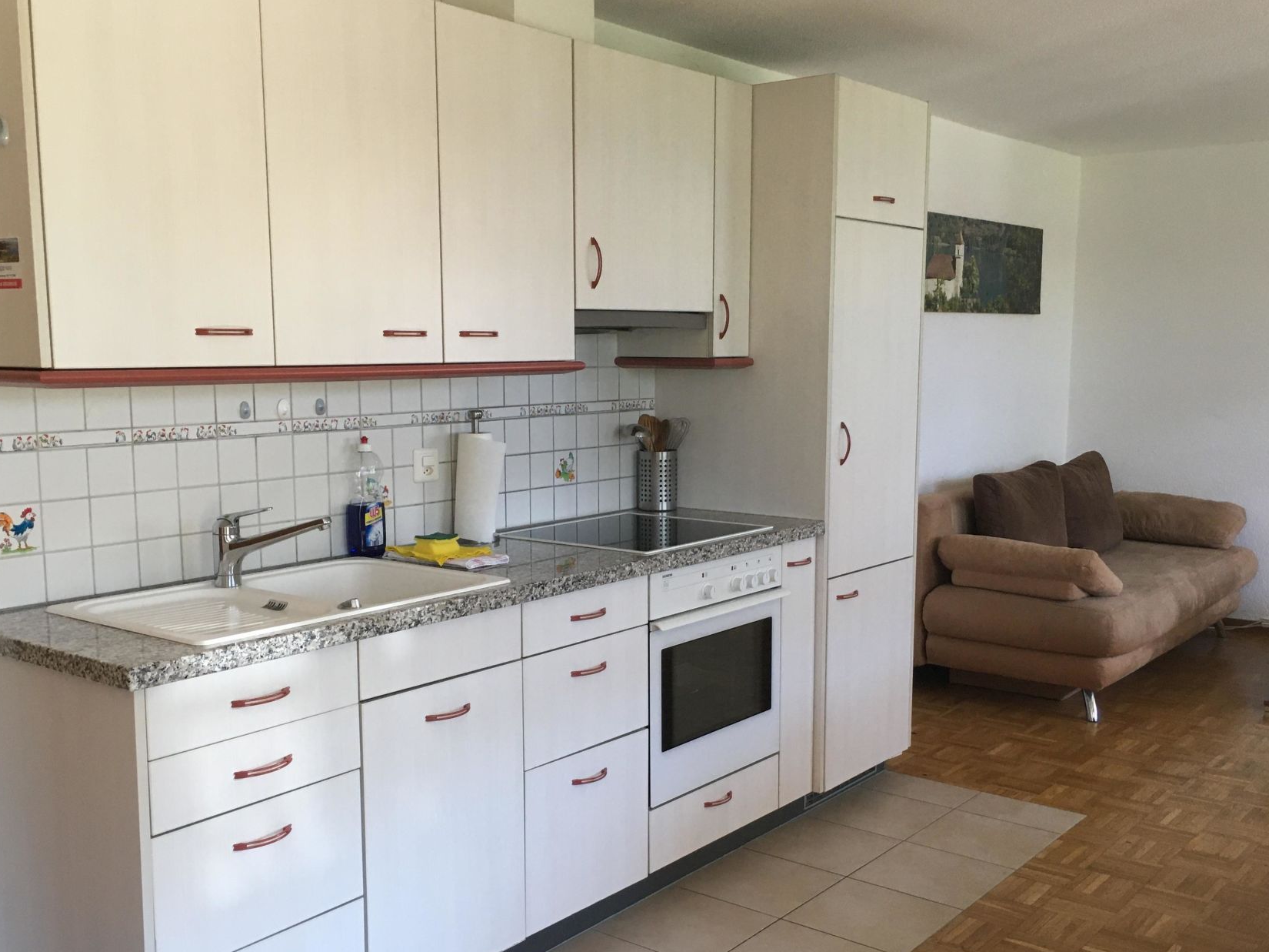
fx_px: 1320
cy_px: 527
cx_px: 631
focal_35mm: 36
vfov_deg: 39.6
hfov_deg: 51.4
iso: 125
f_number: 2.2
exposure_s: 1/33
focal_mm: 4.15
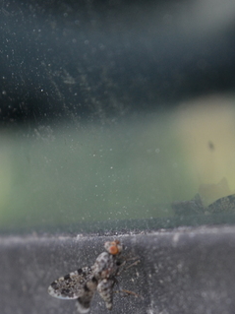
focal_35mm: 226
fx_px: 2047
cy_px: 280
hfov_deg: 6.6
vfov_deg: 8.7
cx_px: 112
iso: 400
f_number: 8
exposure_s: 1/60
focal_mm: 52
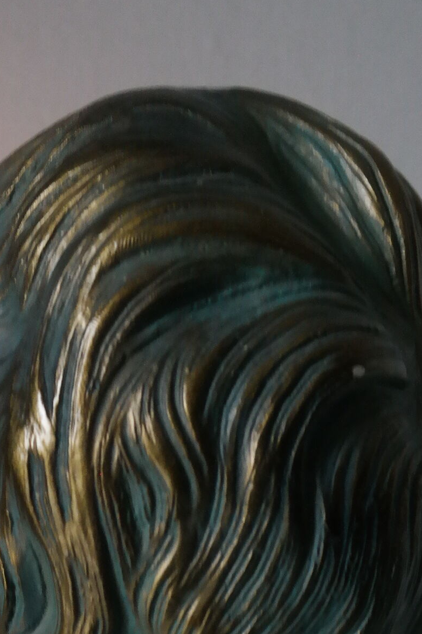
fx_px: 1337
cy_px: 724
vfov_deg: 24.6
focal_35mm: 76
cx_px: 166
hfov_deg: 17.9
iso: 1600
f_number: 5.6
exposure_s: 1/30
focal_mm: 20
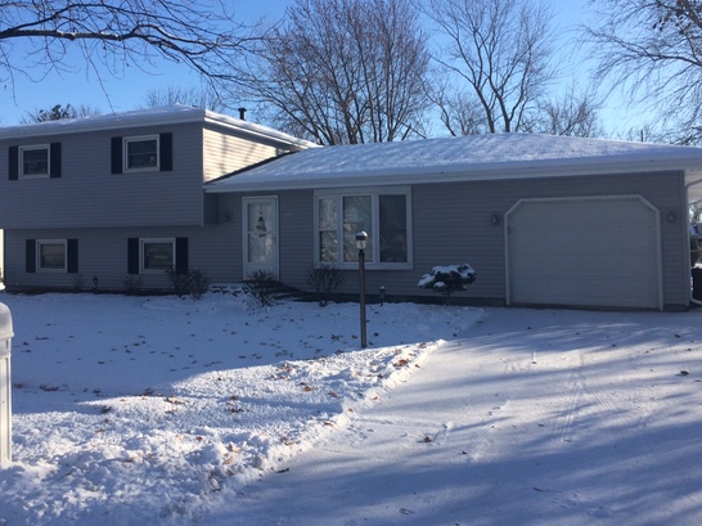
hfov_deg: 54.0
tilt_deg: +3.3
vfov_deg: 41.6
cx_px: 333
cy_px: 220
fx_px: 689
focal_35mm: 34
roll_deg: -1.3
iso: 32
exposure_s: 1/1953
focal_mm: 4.15
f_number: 2.2
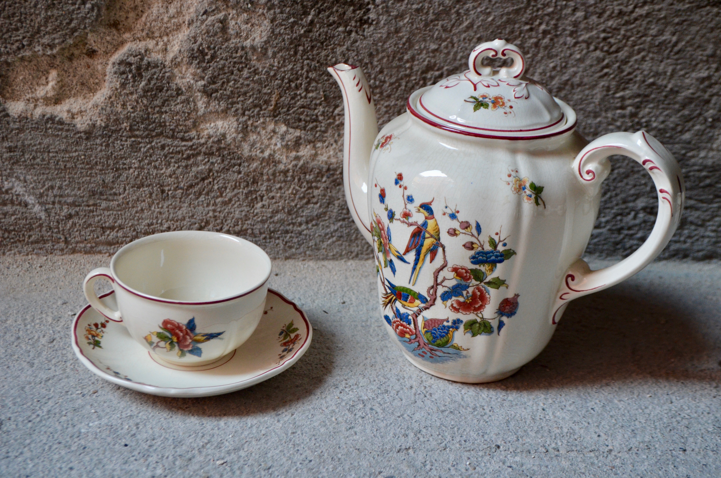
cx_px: 360
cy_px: 239
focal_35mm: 60
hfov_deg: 33.5
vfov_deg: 22.5
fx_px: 1199
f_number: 6.3
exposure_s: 1/160
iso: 1250
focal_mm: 40
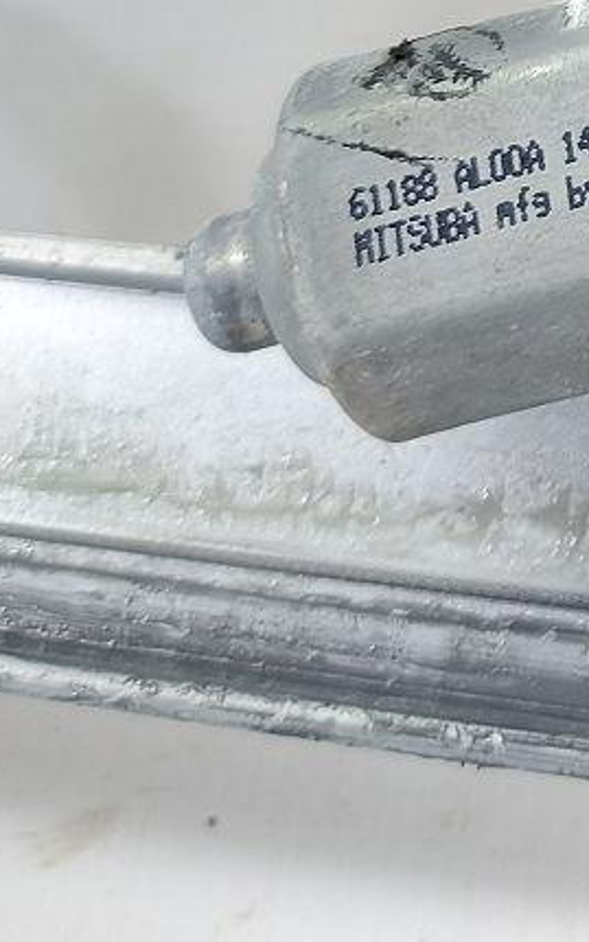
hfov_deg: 14.3
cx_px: 1013
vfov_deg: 23.3
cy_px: -162
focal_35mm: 82
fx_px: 2105
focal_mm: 5.23
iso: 125
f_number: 1.8
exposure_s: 1/50
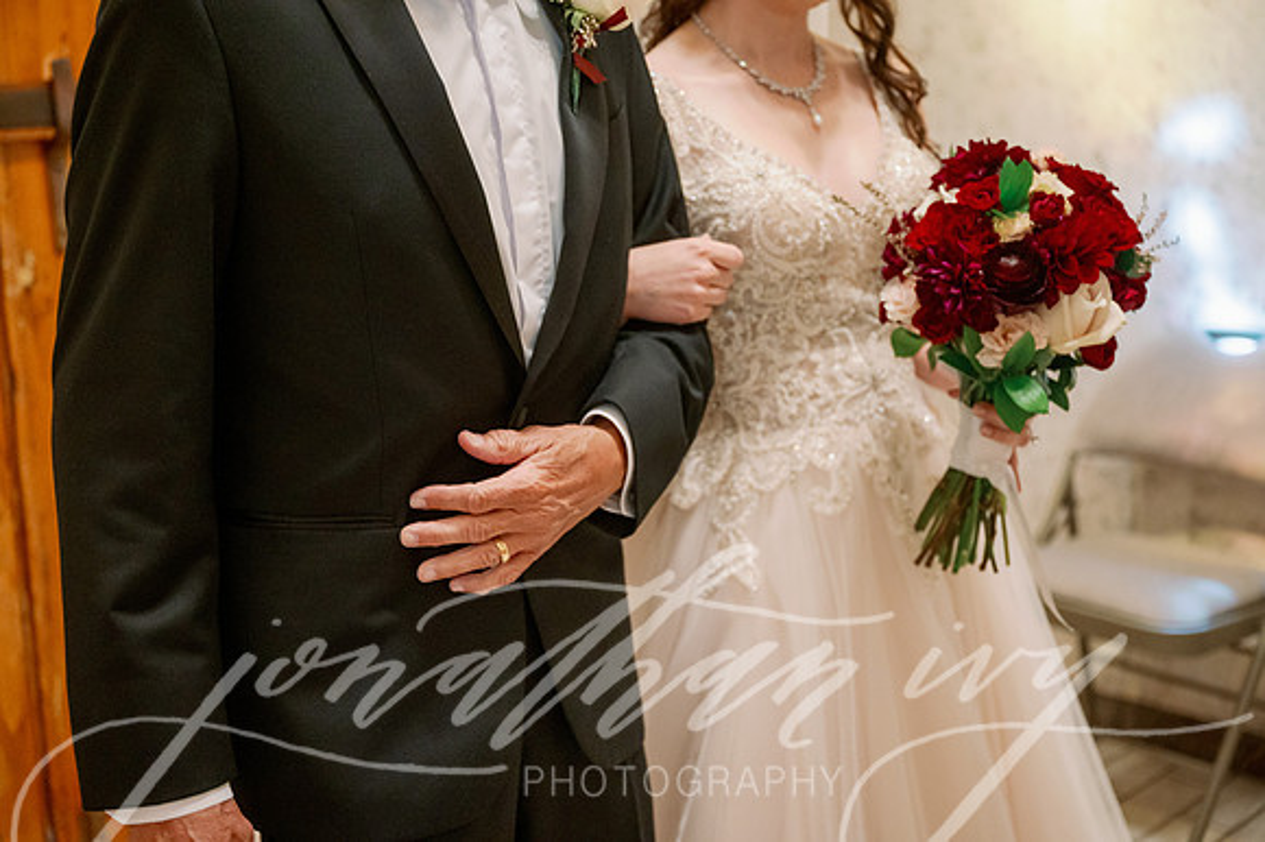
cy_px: 421
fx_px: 1615
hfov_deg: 42.8
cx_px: 632
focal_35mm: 46
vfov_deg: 29.2
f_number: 2.8
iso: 2500
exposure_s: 1/320
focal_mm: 46
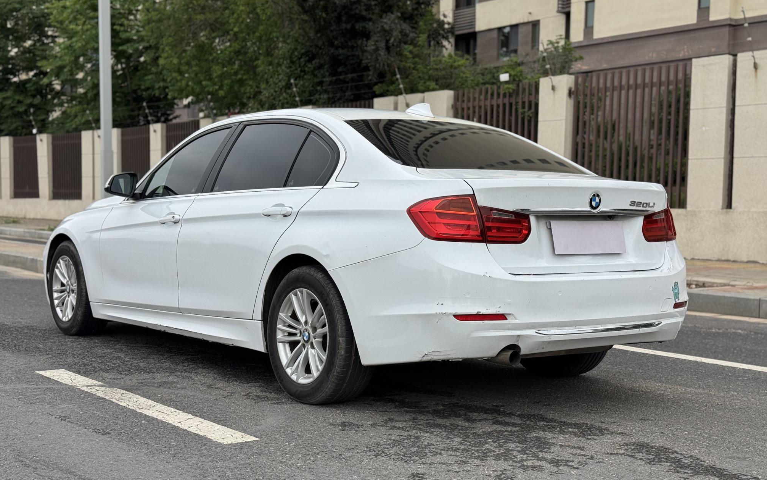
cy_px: 273
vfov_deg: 25.3
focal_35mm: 51
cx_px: 383
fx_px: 1066
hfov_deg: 39.6
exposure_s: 1/1250
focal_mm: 6.76
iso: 64
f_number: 1.78
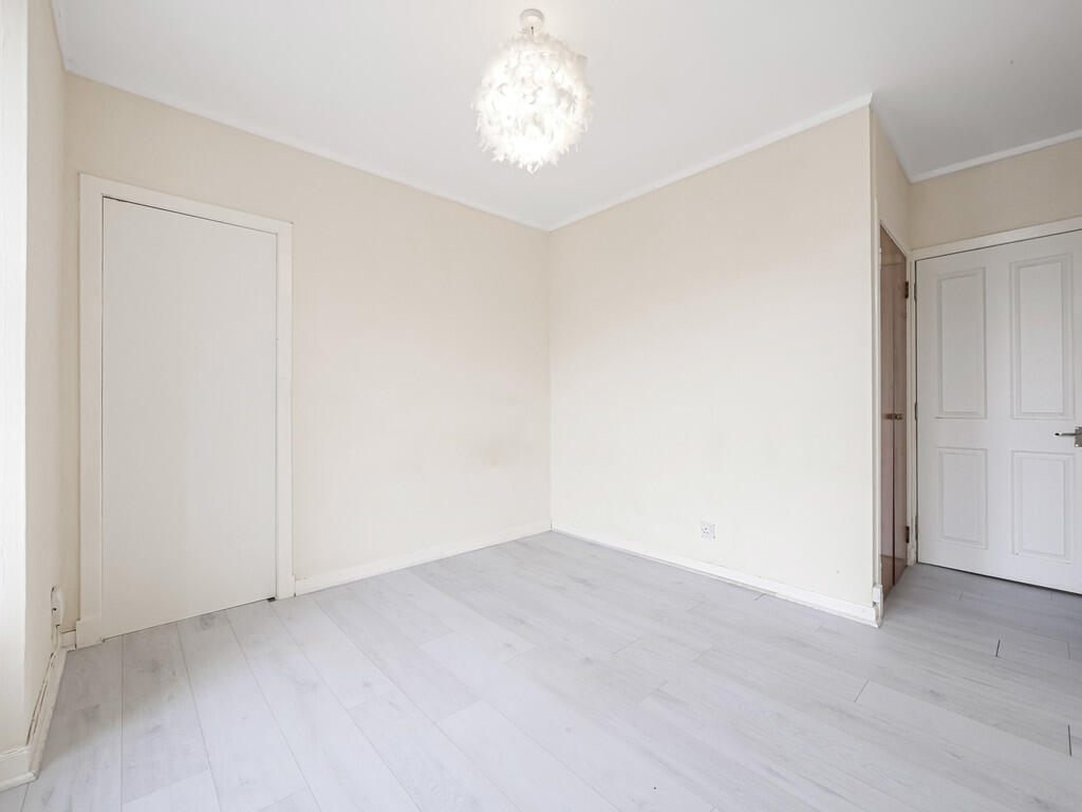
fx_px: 438
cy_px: 406
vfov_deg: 85.7
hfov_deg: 102.1
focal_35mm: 14
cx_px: 541
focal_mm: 7
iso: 800
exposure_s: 1/60
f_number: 4
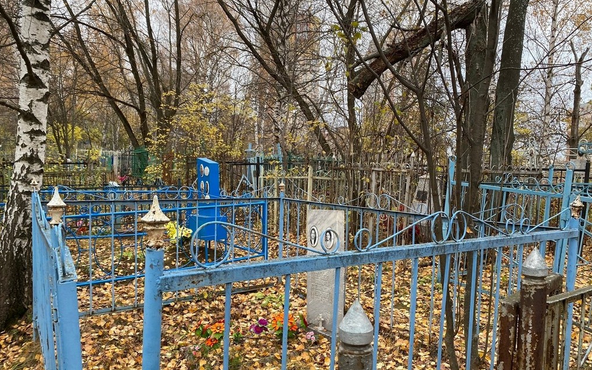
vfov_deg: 44.5
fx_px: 452
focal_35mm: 28
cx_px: 298
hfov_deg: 66.5
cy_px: 204
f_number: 1.8
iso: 50
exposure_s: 1/122
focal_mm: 4.25
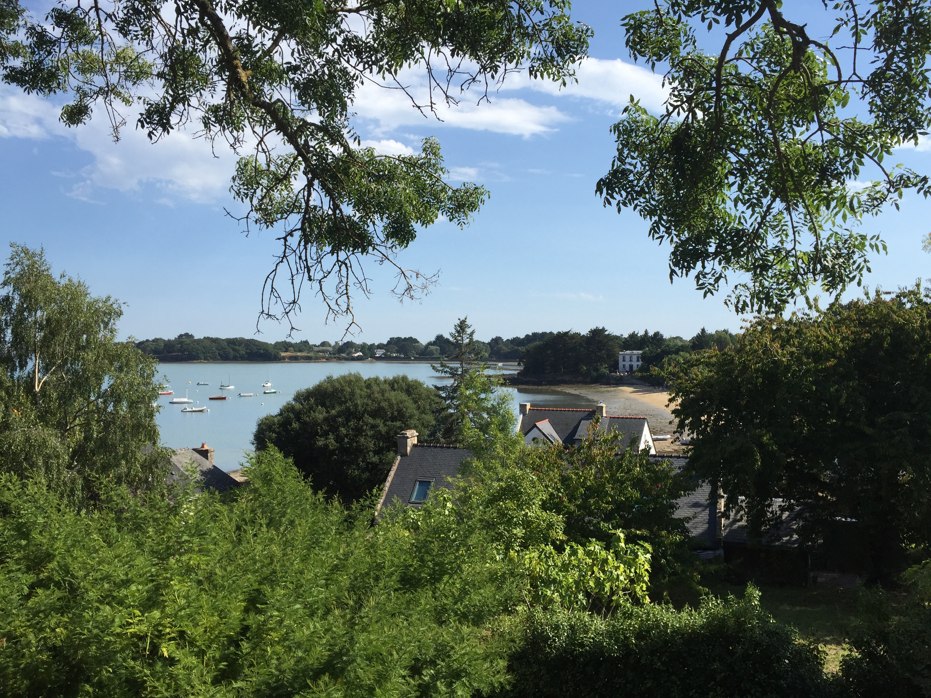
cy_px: 349
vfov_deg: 48.2
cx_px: 466
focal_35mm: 29
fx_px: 780
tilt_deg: +0.2
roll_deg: -0.9
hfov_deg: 61.7
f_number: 2.2
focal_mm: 4.15
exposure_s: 1/2198
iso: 32
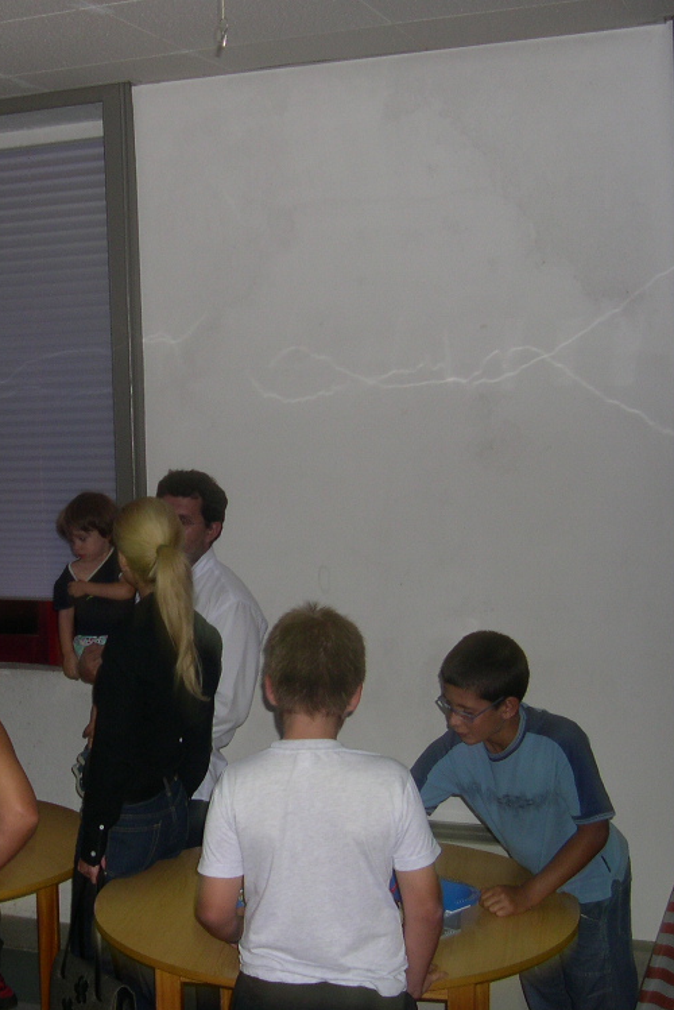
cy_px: 507
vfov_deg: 36.9
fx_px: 1515
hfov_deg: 24.3
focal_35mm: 54
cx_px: 61
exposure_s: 1/60
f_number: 2.8
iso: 117
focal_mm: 8
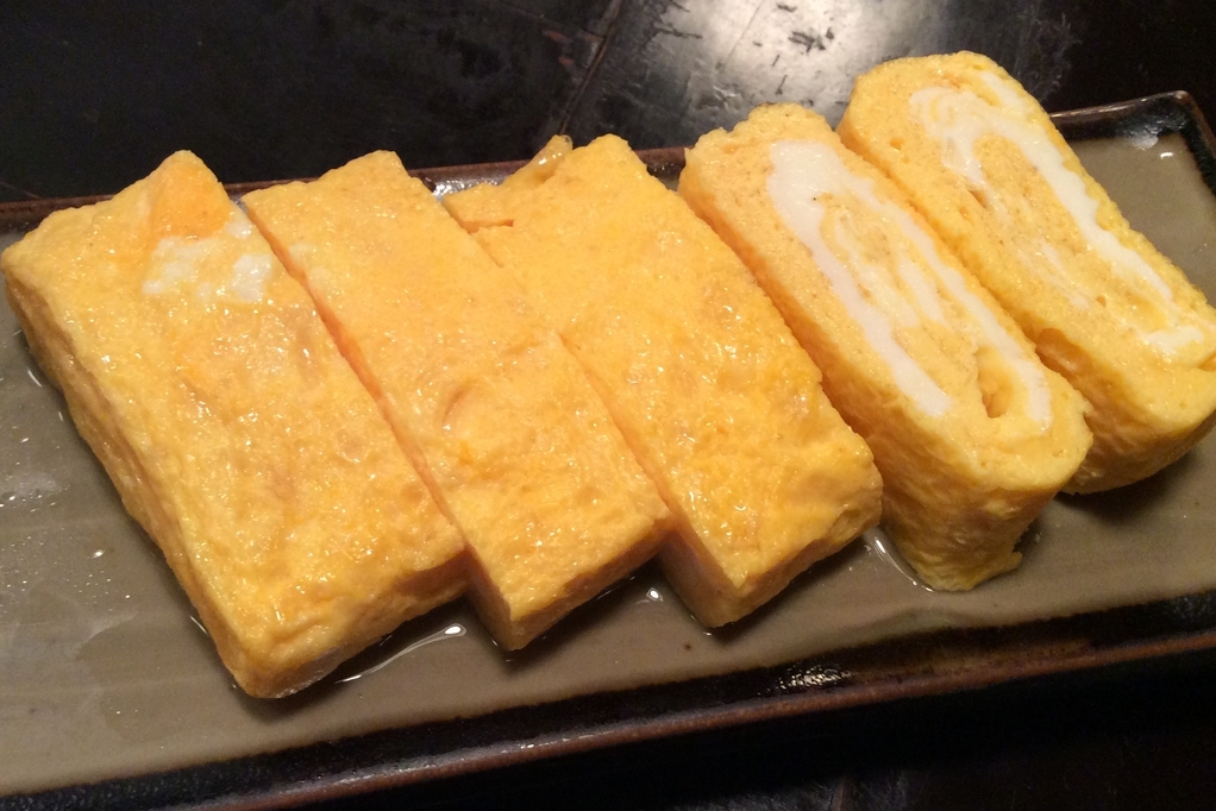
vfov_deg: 34.2
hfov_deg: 49.5
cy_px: 392
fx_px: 1318
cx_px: 572
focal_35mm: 39
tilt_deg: -58.5
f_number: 2.4
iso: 160
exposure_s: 1/24
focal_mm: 3.3
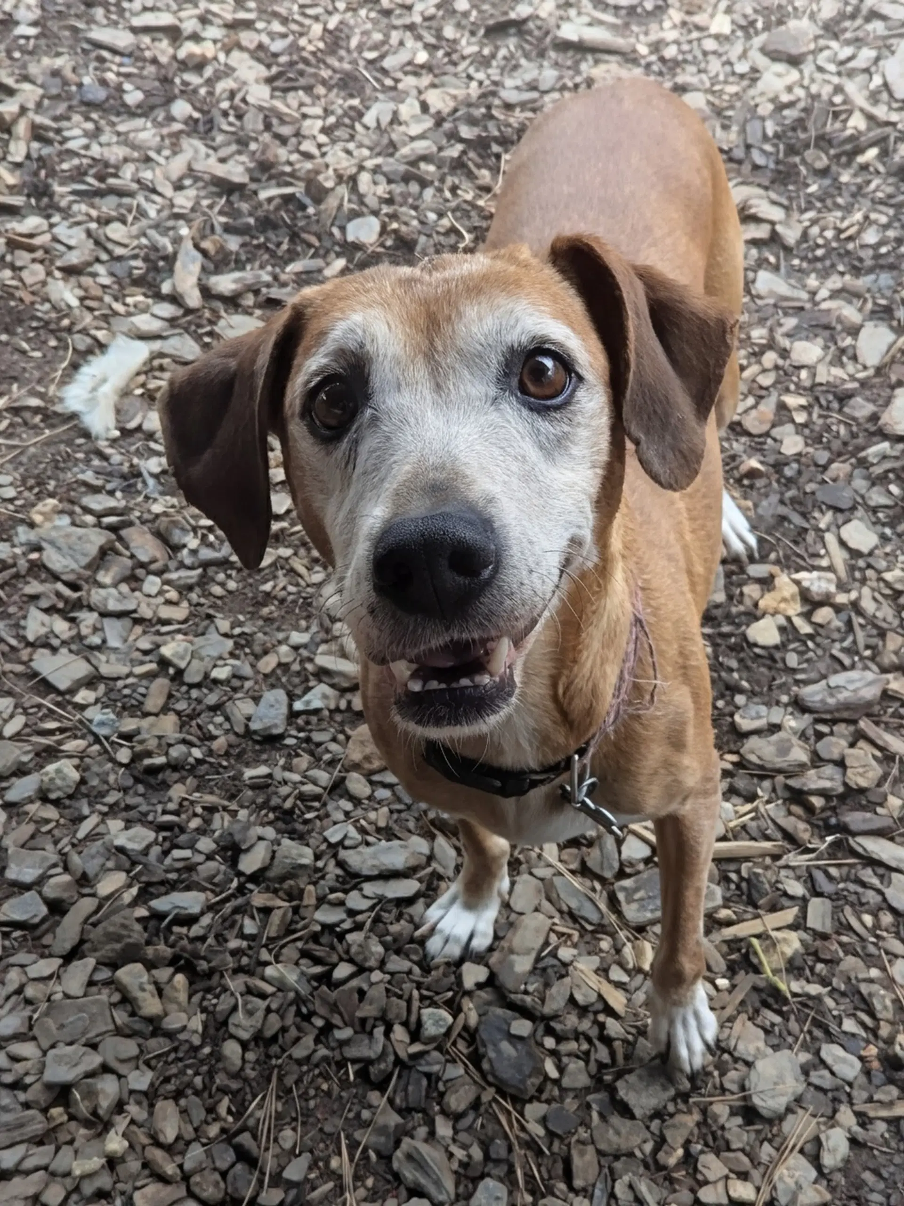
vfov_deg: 71.6
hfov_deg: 56.8
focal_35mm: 24
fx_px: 836
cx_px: 452
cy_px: 603
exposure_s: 1/820
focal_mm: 6.81
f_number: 1.85
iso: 359
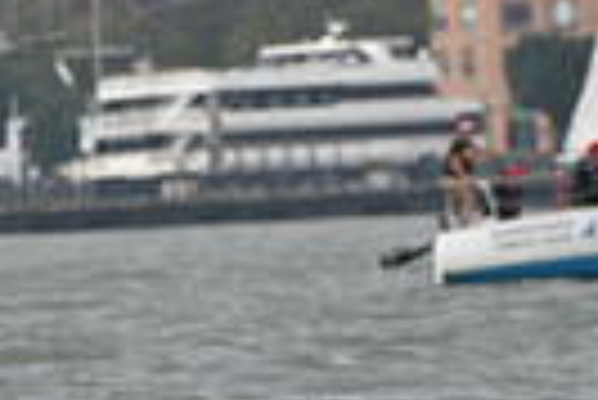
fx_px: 14517
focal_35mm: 873
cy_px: 326
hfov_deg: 2.4
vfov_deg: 1.6
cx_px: -585
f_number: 8
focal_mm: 200
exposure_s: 1/1250
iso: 320
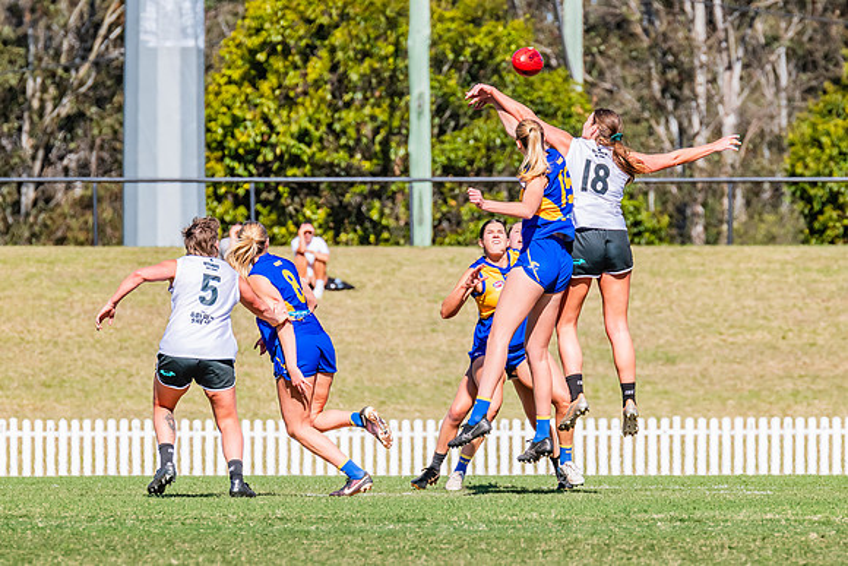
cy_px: 205
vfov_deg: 2.2
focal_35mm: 632
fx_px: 14891
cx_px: 501
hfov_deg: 3.3
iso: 640
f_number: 10
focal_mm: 420
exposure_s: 1/1250
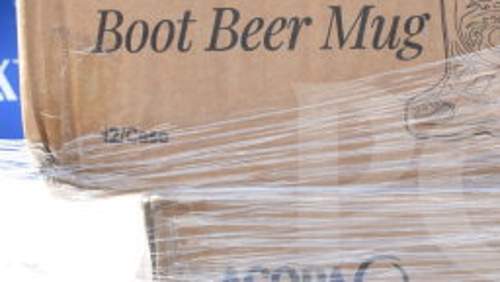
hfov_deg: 16.1
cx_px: 465
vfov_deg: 9.2
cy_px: 238
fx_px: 1740
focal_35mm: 131
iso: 200
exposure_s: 1/320
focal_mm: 35
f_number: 7.1
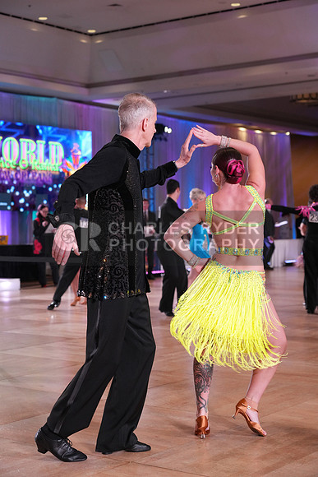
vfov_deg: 31.4
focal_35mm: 64
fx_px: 847
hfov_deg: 21.3
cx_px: 159
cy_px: 238
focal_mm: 64
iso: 2500
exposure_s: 1/500
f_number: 4
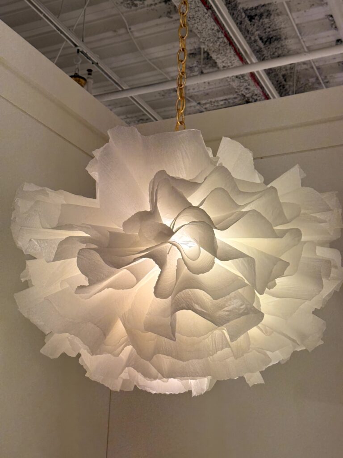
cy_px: 229
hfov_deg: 30.3
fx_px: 634
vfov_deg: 39.7
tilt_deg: +18.4
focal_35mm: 48
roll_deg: -2.4
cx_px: 172
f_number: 1.78
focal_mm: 6.76
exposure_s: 1/246
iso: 64
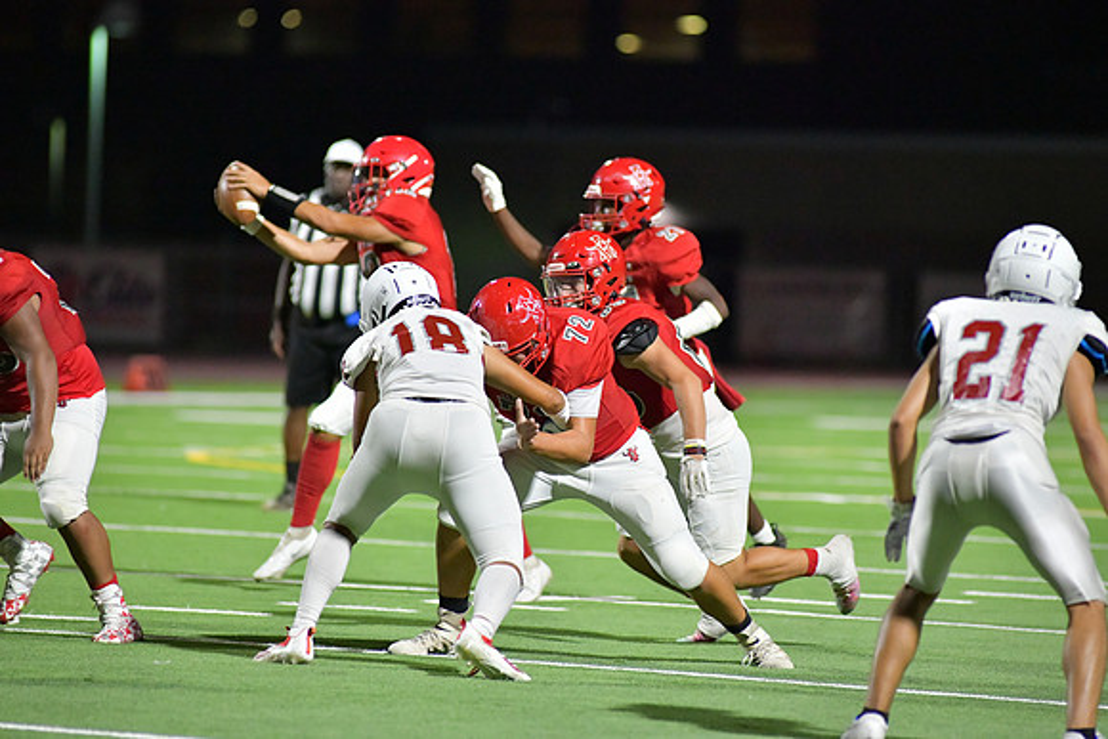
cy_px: 370
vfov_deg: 4.6
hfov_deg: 6.9
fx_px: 9235
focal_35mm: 300
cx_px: 554
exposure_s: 1/1250
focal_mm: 300
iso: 10000
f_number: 4
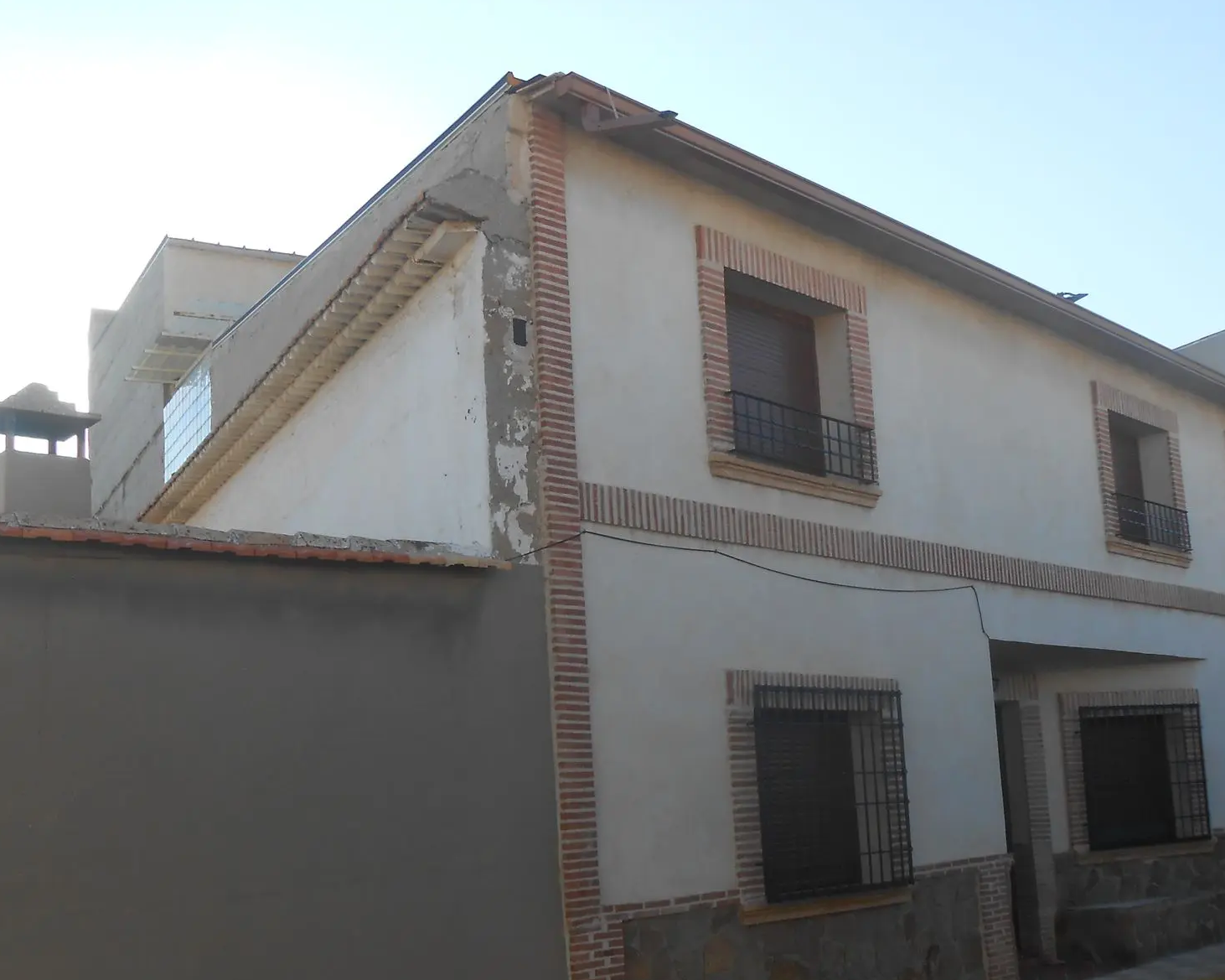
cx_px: 722
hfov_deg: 45.6
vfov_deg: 37.2
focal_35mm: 40
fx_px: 1450
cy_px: 567
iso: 80
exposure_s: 1/400
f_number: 3.5
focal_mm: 4.6
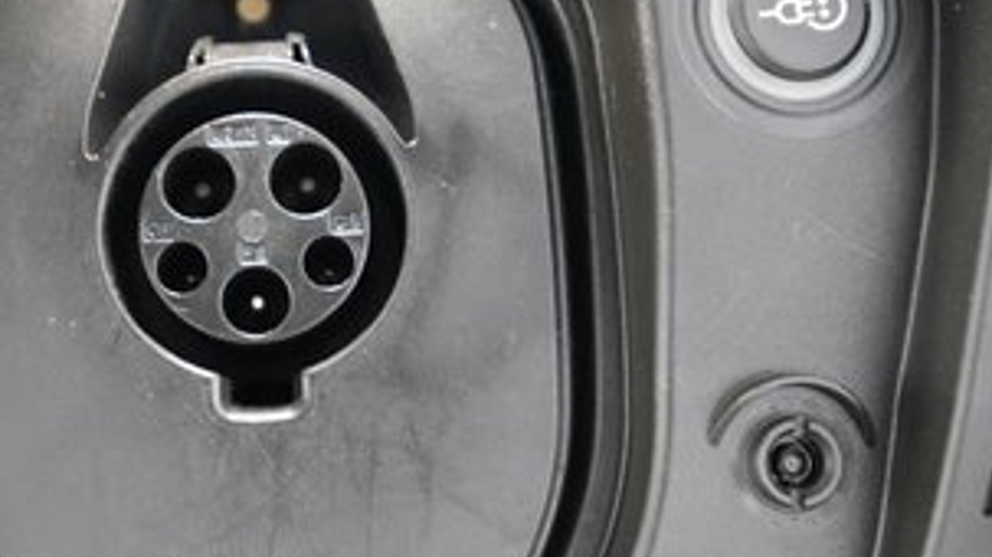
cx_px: 314
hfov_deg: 33.5
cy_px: 229
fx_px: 1630
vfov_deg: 19.4
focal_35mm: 62
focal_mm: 28
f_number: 2.8
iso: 8000
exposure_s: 1/60
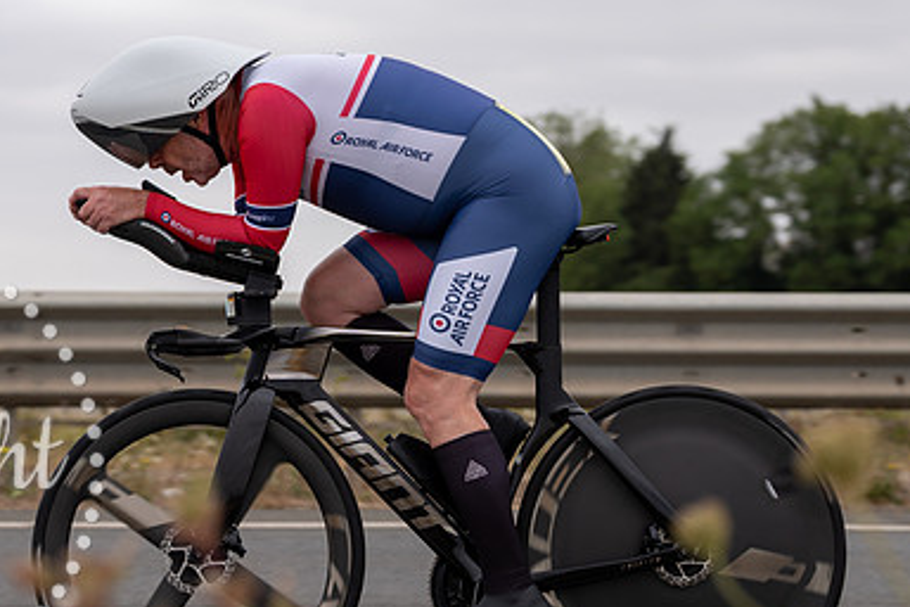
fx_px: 3589
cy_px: 310
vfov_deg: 9.7
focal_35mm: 142
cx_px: 331
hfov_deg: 14.4
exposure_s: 1/800
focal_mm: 70
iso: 100
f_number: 3.5
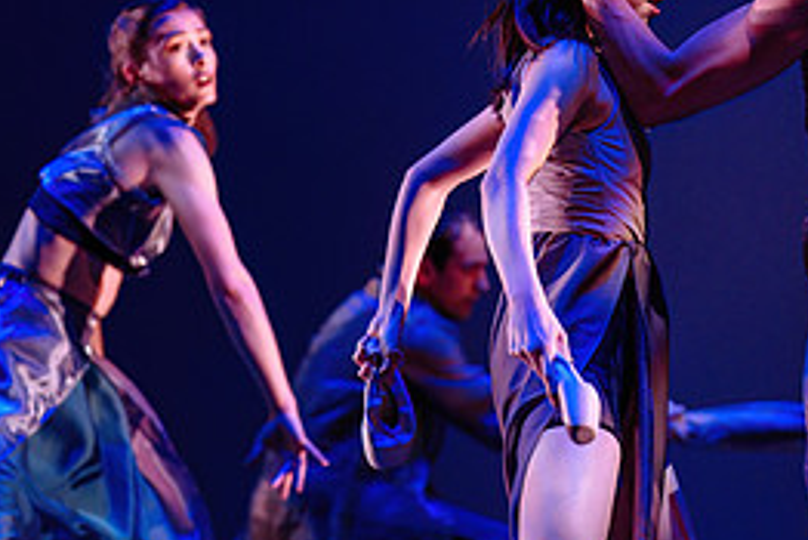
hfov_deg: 16.9
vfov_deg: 11.3
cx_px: 334
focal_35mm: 121
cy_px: 289
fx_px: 2717
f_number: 1.2
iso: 1000
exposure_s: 1/400
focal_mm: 50
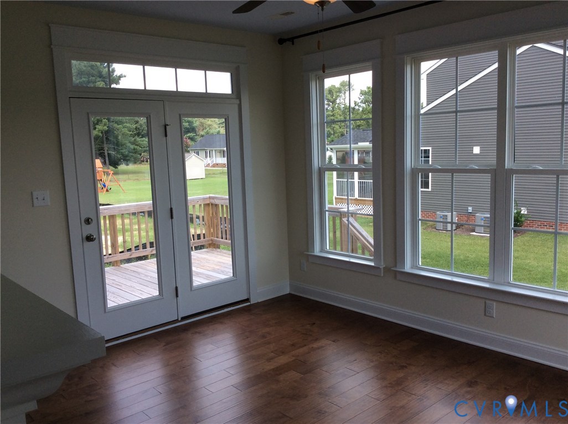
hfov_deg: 56.9
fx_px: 524
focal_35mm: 32
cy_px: 212
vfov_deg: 44.0
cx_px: 284
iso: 32
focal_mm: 3.3
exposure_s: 1/314
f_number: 2.4
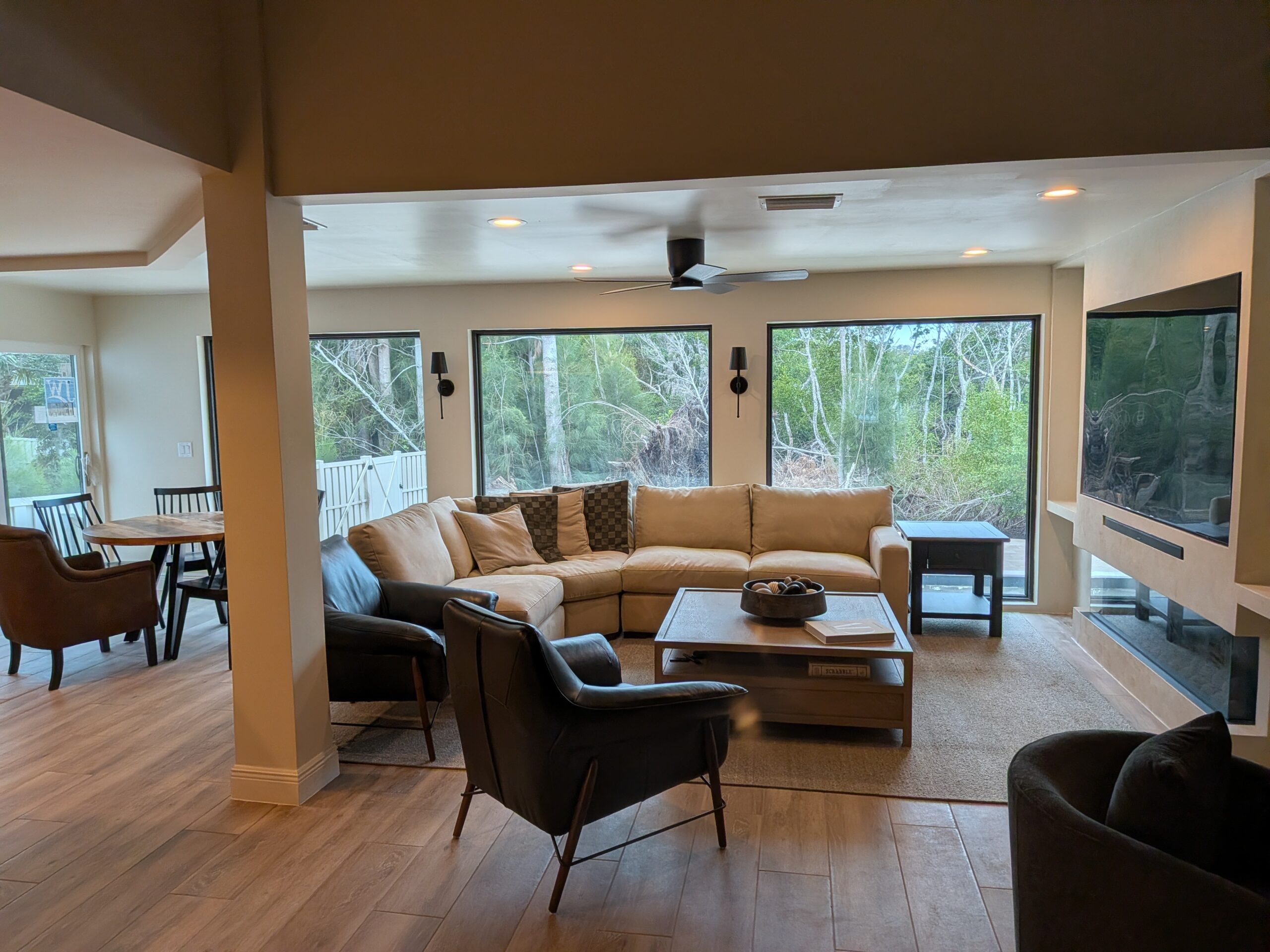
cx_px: 635
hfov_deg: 71.6
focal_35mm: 24
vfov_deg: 56.8
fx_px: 881
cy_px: 476
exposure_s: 1/99.5
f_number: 1.7
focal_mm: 4.53
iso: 32
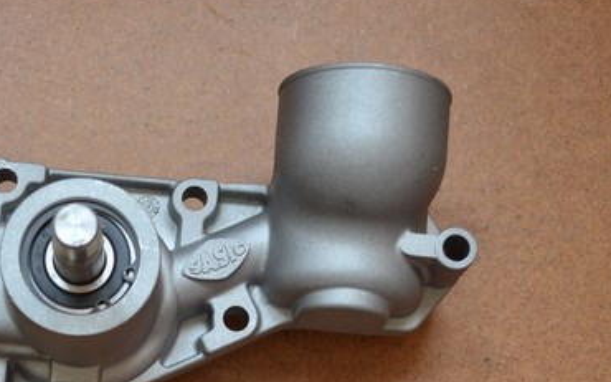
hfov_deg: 23.5
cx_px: 71
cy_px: 365
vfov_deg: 15.0
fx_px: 1432
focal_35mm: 86
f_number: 4.2
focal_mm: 26
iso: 400
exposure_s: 1/40
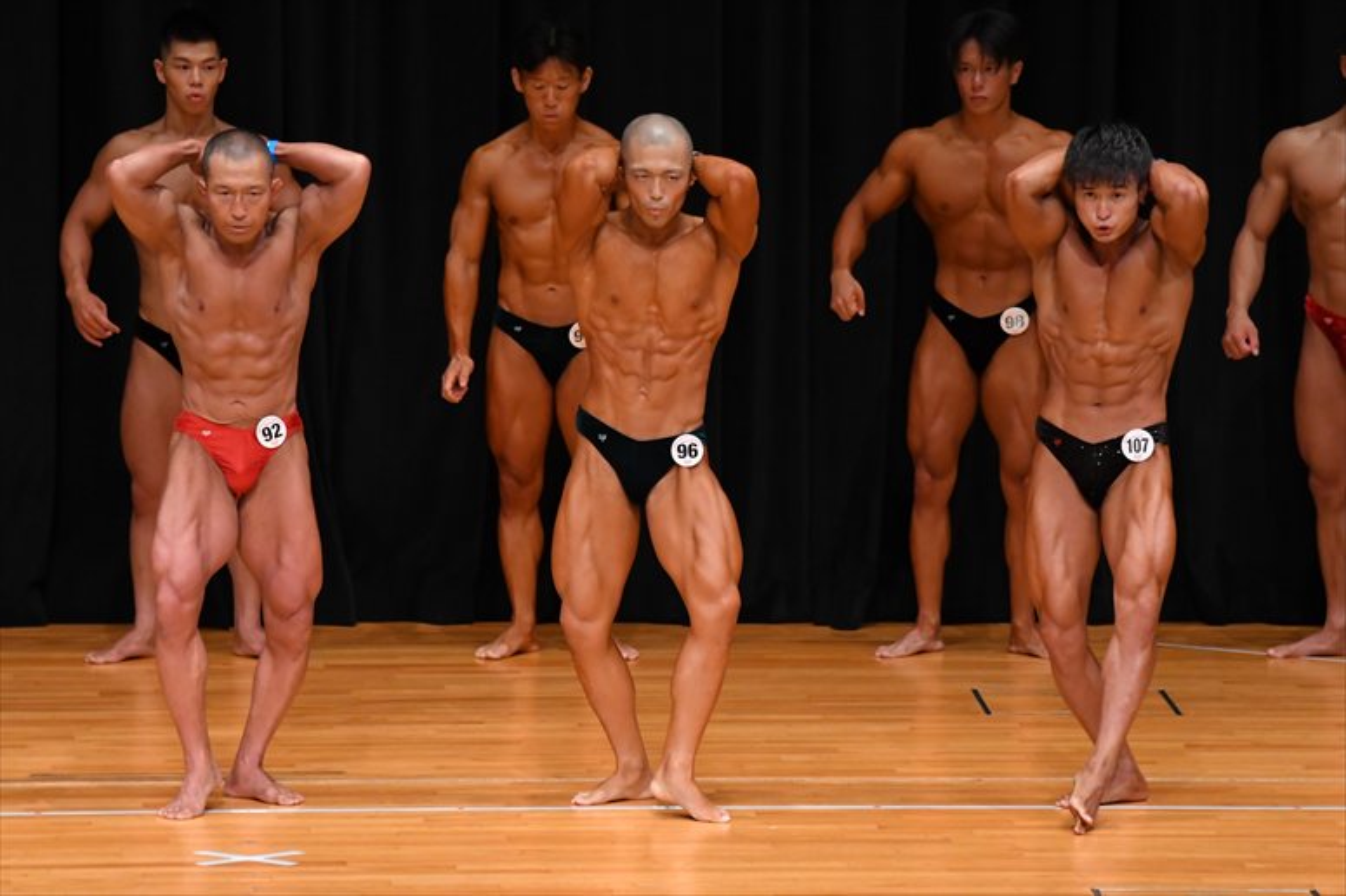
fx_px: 10090
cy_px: 448
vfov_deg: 5.1
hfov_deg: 7.6
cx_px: 673
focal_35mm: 270
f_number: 5.6
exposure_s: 1/400
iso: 3200
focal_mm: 180
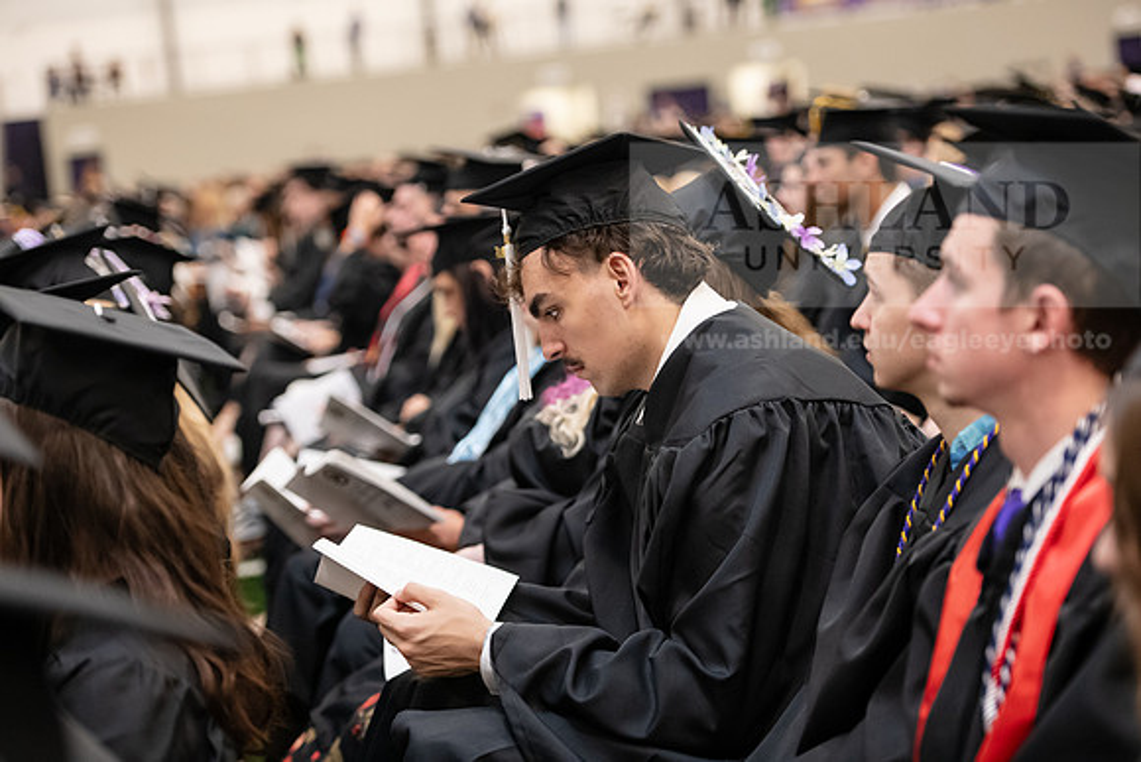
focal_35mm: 92
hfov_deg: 22.1
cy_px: 381
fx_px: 2916
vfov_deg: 14.9
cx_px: 570
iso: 3200
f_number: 3.2
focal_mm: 92
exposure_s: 1/200
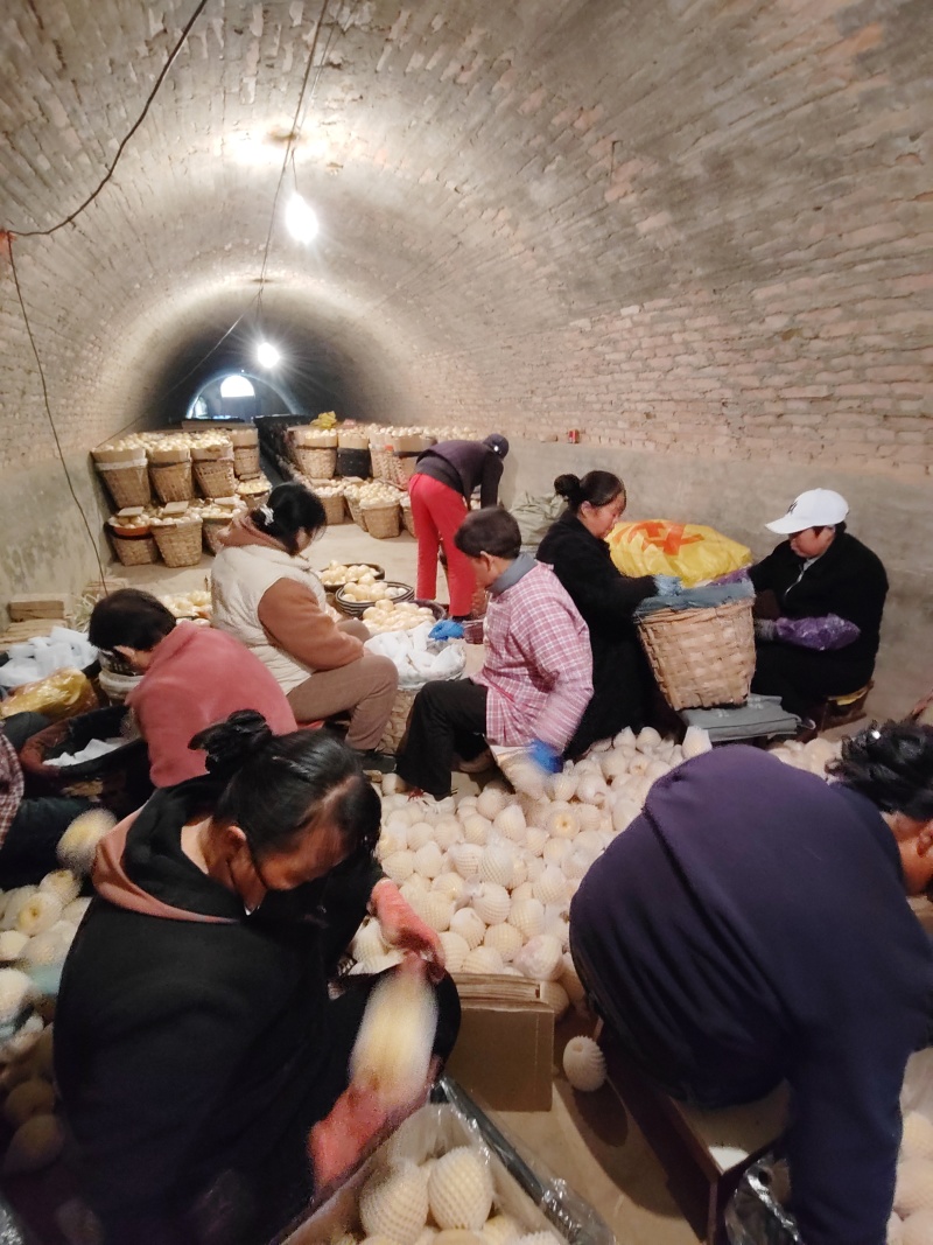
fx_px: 575
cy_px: 622
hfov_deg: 78.1
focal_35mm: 16
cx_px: 466
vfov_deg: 94.5
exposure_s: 1/16.7
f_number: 2.2
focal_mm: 1.68
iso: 1250
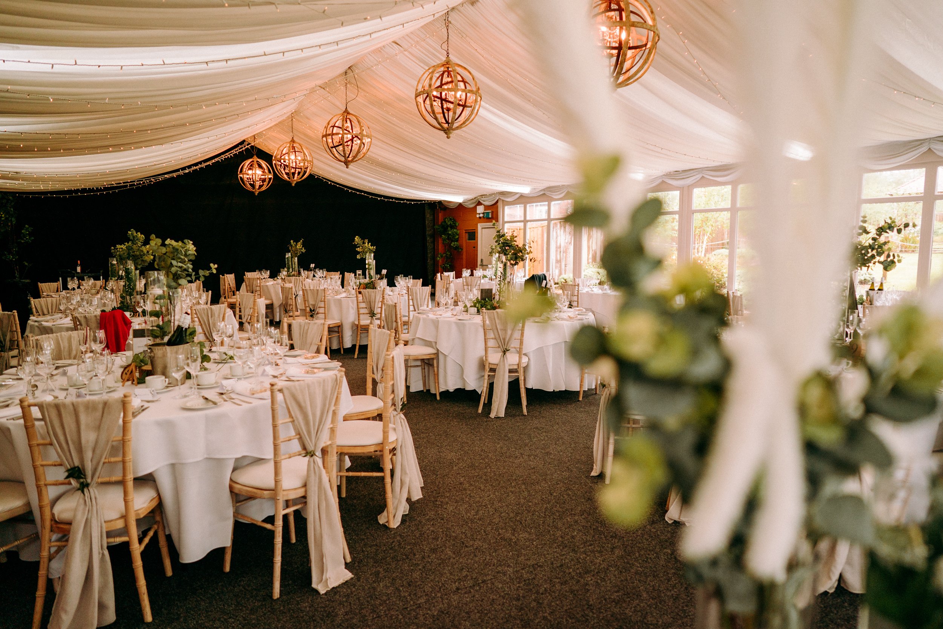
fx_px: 655
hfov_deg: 71.5
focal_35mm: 25
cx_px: 472
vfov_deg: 51.3
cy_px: 314
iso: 500
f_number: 2.2
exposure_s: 1/250
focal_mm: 25
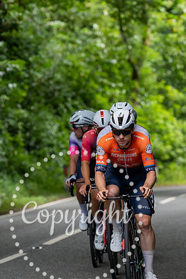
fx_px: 2576
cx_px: 127
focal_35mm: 333
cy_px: 138
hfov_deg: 4.1
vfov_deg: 6.2
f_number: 4.5
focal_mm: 167
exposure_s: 1/1000
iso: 2000
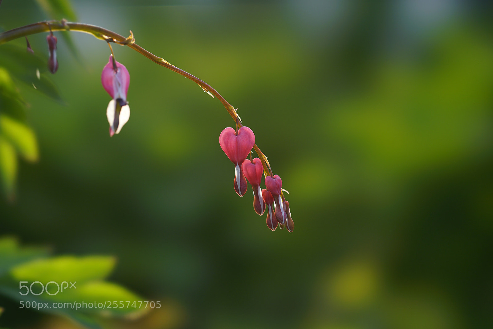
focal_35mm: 100
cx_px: 246
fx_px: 1369
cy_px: 164
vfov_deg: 13.7
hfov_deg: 20.4
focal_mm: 100
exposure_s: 1/160
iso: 100
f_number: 5.6
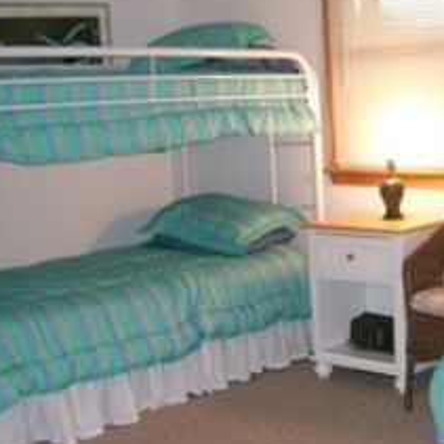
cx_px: 366
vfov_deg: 28.5
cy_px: 276
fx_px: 871
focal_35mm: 60
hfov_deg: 27.9
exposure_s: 1/50
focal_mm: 8
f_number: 2.8
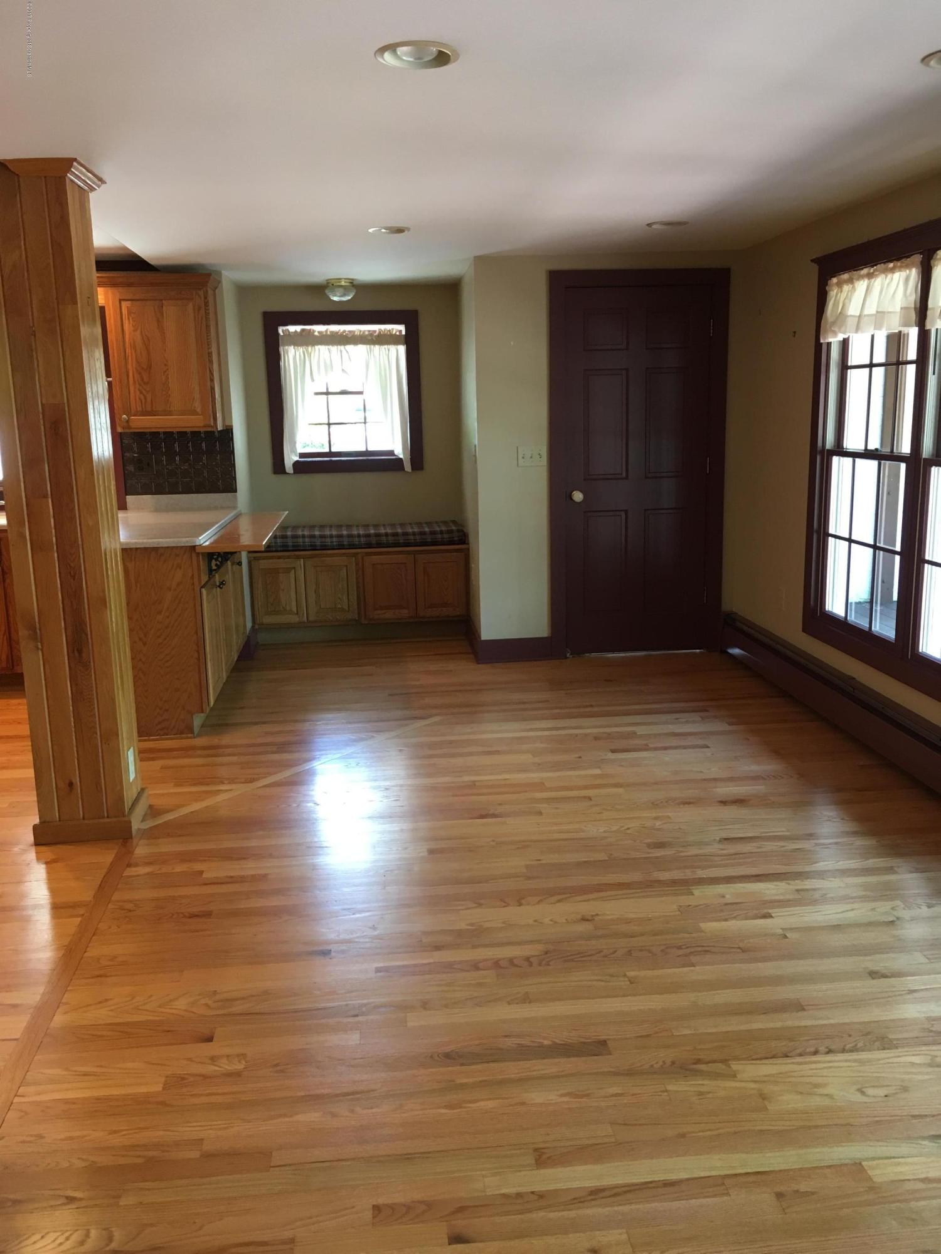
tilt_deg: -12.1
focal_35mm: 29
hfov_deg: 48.2
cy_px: 627
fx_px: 1051
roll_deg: +1.5
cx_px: 470
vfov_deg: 61.7
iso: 80
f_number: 2.2
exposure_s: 1/30
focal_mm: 4.15
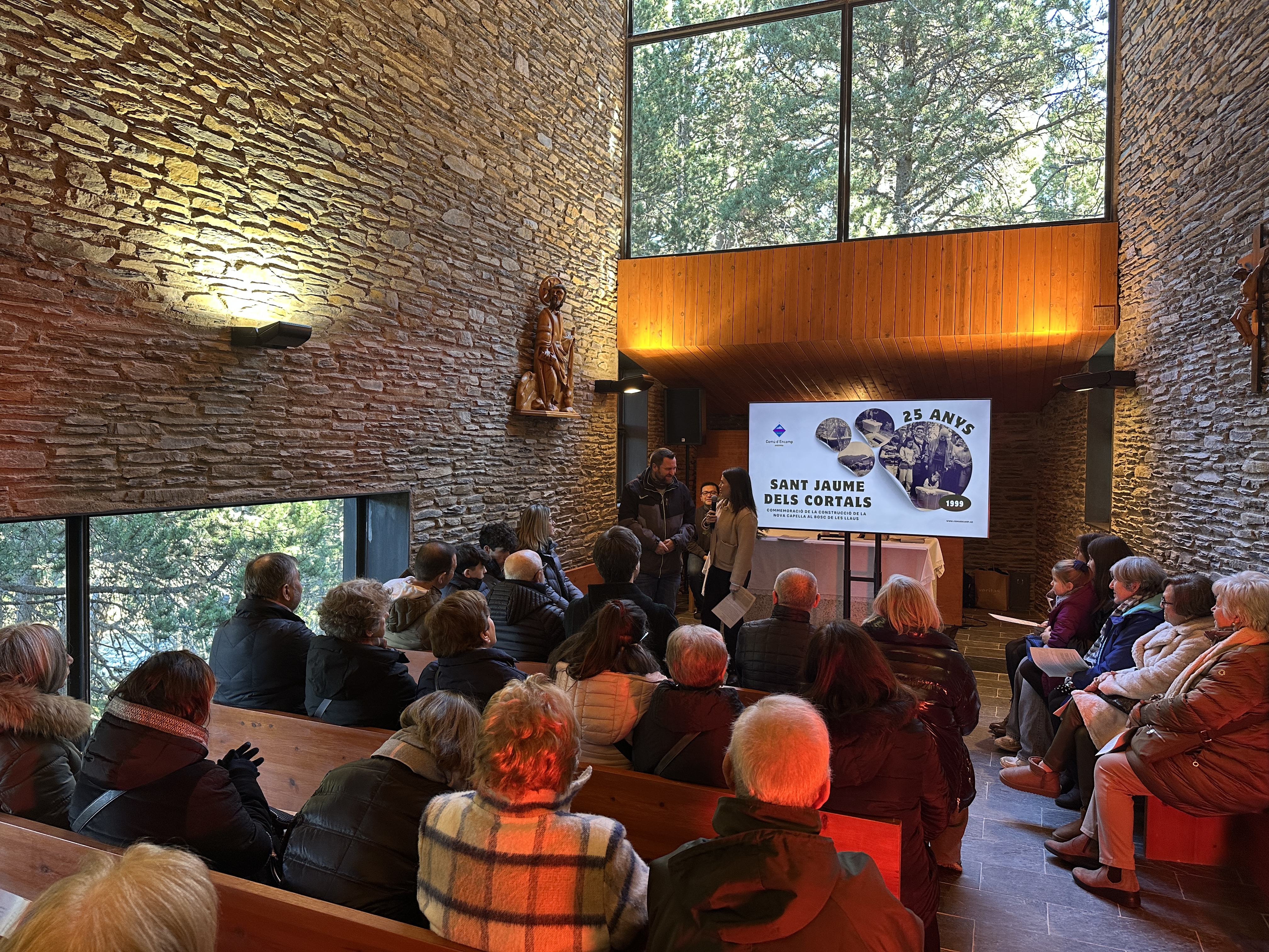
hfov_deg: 71.6
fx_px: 880
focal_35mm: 24
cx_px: 634
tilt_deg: -1.2
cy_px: 476
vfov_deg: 56.8
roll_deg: -0.5
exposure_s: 1/50
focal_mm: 6.86
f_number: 1.78
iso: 160
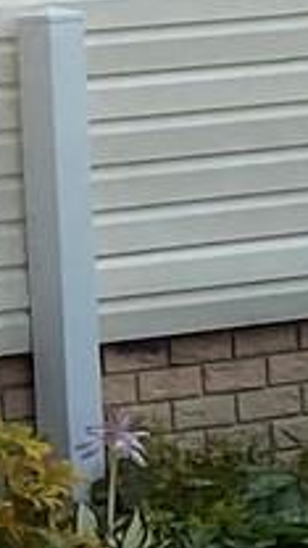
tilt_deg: -3.6
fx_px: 4051
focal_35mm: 279
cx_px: -1387
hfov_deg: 3.8
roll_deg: +5.0
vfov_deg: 7.7
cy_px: 358
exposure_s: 1/3401
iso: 32
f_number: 1.8
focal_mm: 4.25
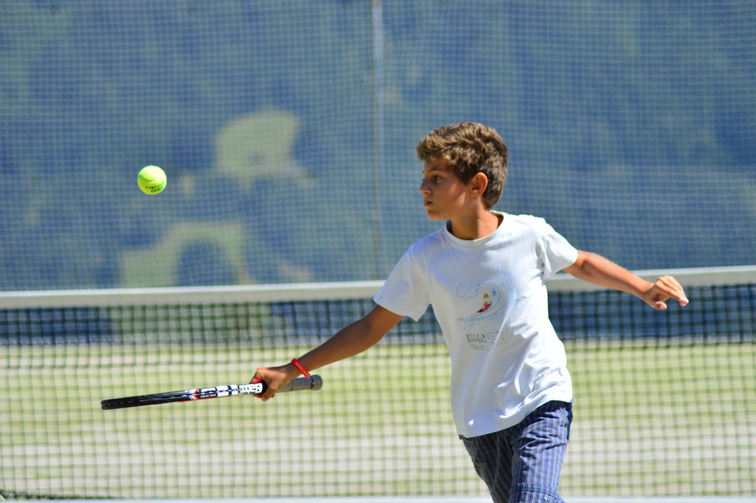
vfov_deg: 5.9
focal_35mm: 232
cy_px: 252
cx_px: 378
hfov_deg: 8.9
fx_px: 4878
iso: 160
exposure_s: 1/1000
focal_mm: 155
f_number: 4.5
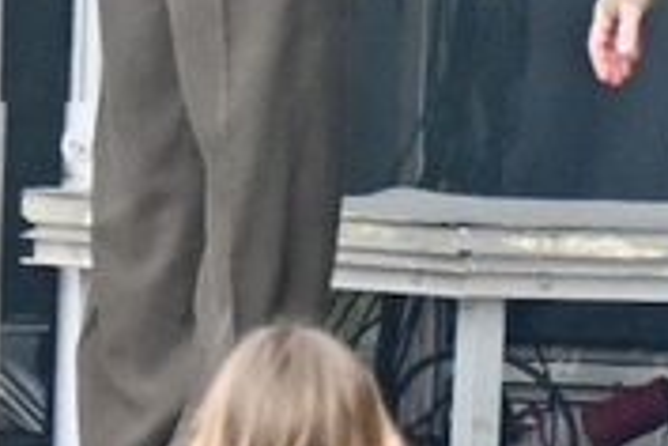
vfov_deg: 0.7
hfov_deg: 1.0
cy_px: 9
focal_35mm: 2038
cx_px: -706
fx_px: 37813
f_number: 7.1
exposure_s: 1/500
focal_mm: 200
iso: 1250
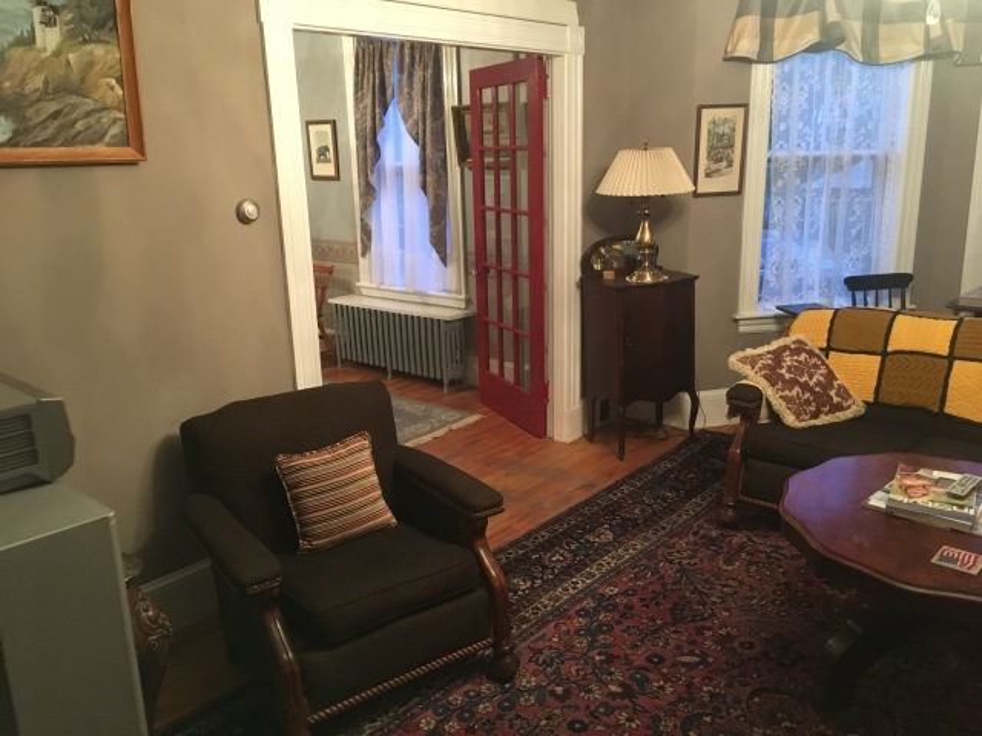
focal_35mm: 29
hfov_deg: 61.7
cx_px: 491
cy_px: 368
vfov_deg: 48.2
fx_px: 823
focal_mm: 4.15
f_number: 2.2
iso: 320
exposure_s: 1/15
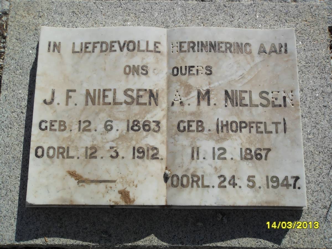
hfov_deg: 52.6
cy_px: 124
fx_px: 336
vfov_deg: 40.7
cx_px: 166
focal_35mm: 35
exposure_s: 1/500
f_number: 8.2
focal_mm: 6.3
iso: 80
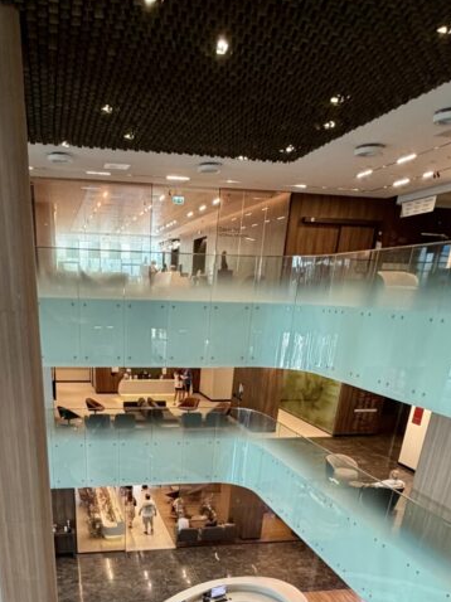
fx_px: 522
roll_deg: -1.7
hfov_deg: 46.1
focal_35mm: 30
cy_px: 548
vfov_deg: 52.3
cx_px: 151
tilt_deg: -25.8
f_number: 2.2
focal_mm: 2.22
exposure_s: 1/67
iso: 320
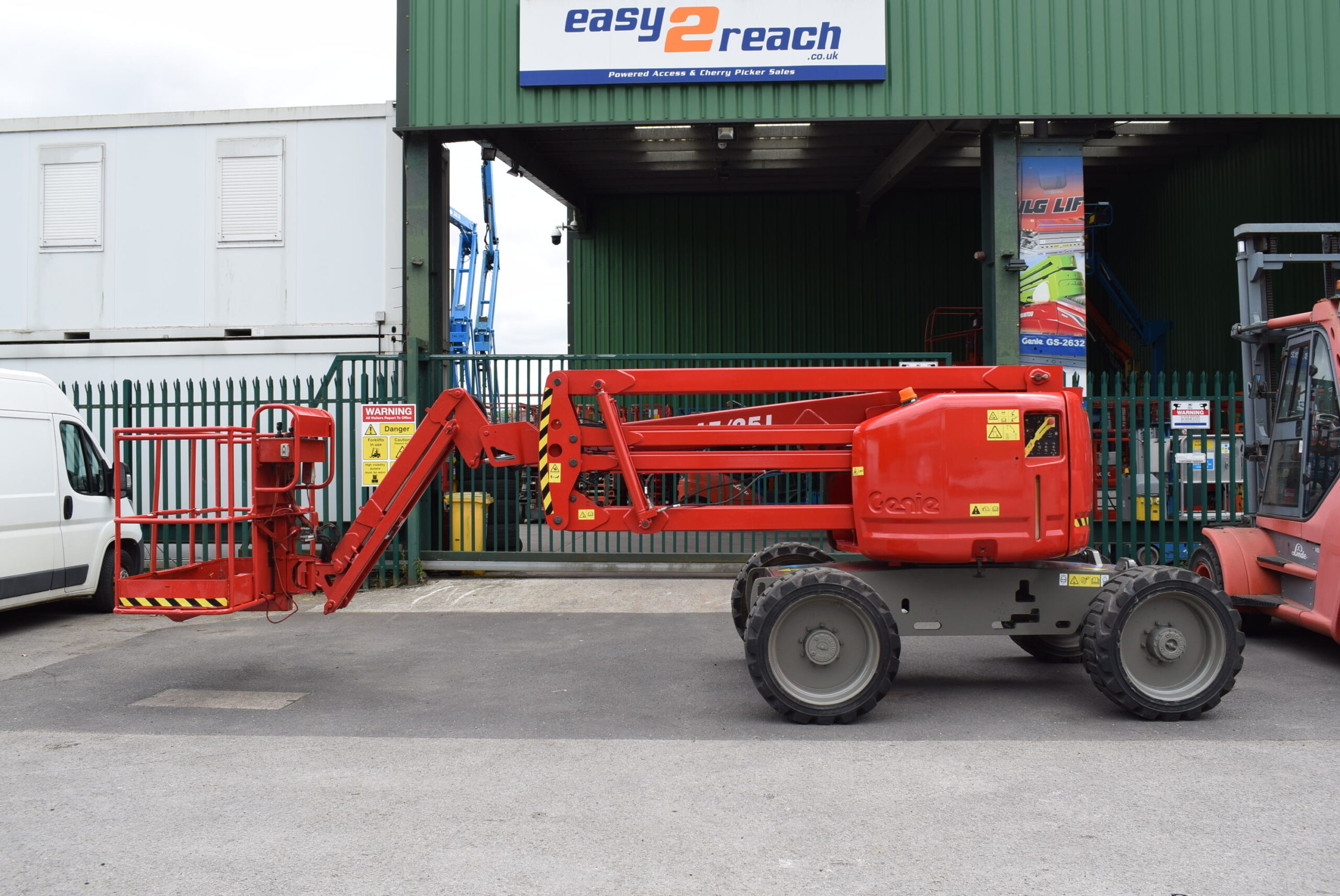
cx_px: 670
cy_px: 448
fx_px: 1229
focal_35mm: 33
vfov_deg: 40.0
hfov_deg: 57.2
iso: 220
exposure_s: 1/250
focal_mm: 22
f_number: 8
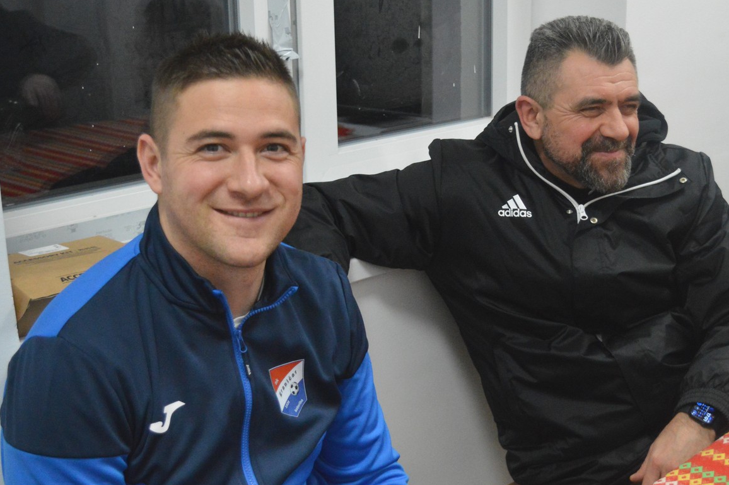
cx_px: 460
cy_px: 257
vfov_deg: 23.0
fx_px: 1194
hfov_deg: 33.8
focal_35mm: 59
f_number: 4.2
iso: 3200
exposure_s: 1/200
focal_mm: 28
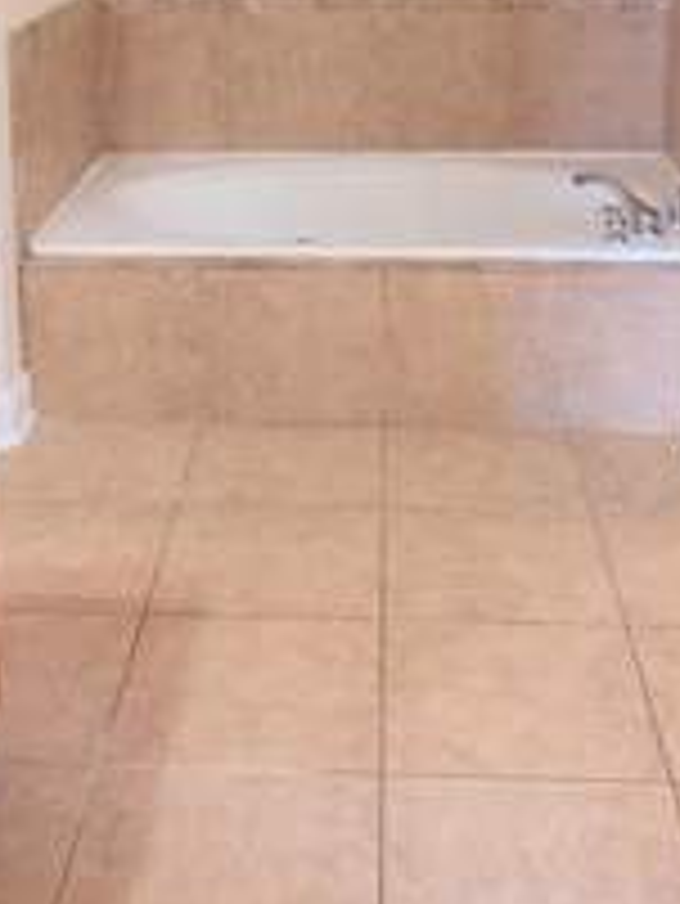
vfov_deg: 34.2
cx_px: 297
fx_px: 1413
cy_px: 157
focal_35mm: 54
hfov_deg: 27.0
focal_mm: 1.4
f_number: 2.2
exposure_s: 1/40
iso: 160
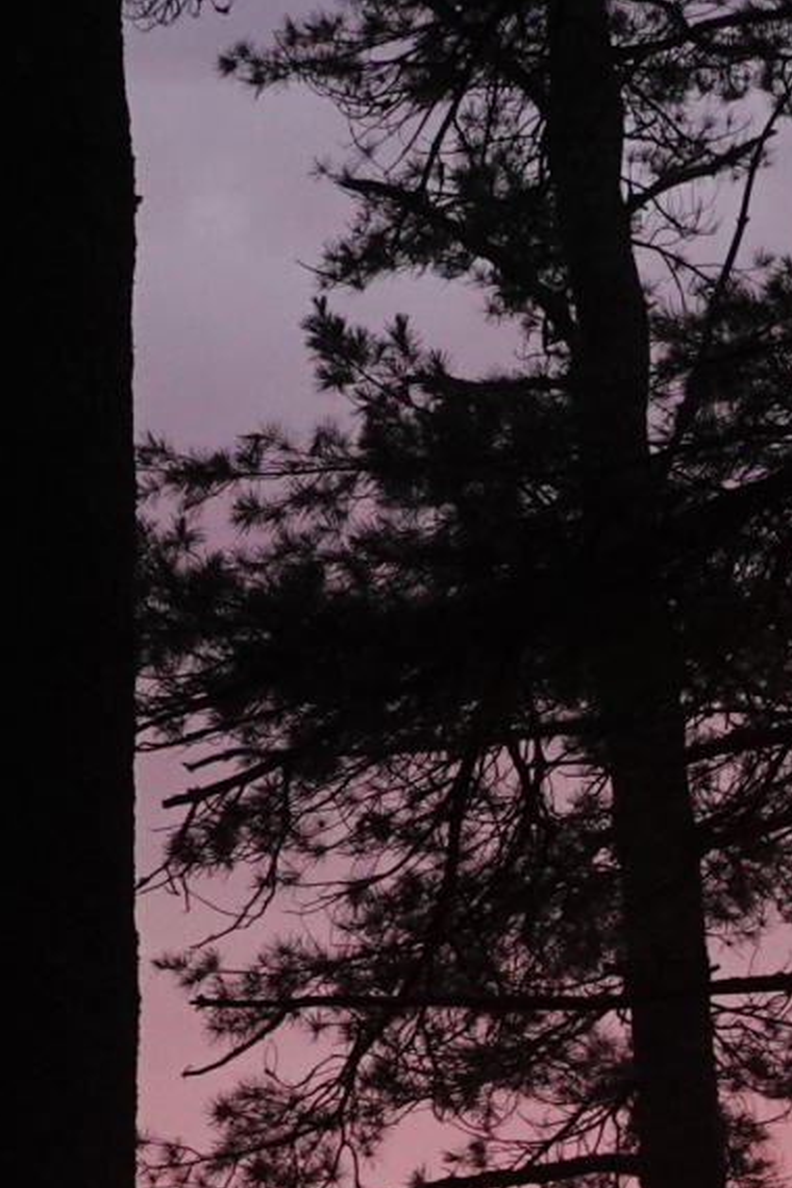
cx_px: 775
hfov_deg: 5.8
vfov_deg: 8.5
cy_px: 1763
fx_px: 7820
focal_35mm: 237
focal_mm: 16.54
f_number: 4
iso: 800
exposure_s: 1/20
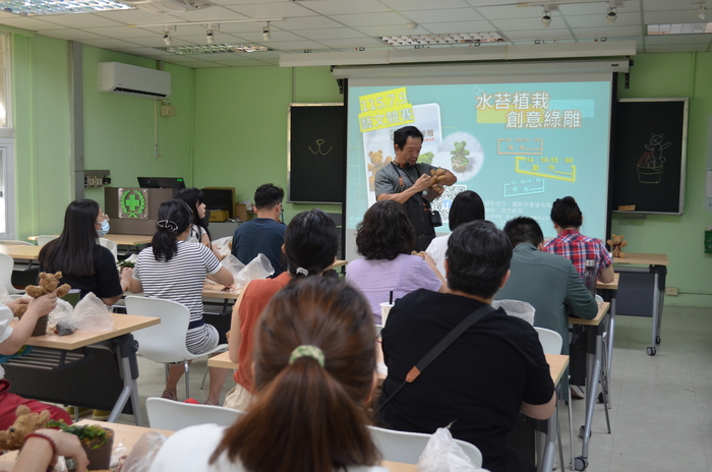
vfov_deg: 31.8
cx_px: 356
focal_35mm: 42
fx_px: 829
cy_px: 236
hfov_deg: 46.5
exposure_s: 1/125
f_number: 4.5
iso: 800
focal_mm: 28
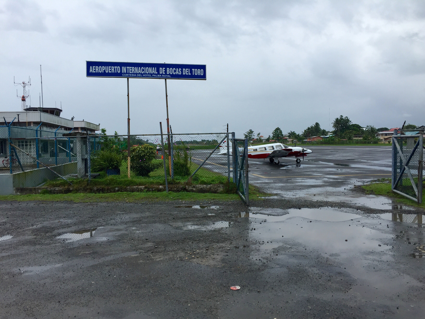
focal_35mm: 29
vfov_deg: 48.2
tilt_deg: -3.3
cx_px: 212
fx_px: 356
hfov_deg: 61.7
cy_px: 160
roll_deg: +0.4
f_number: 2.2
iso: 32
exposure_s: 1/1236
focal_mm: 4.15
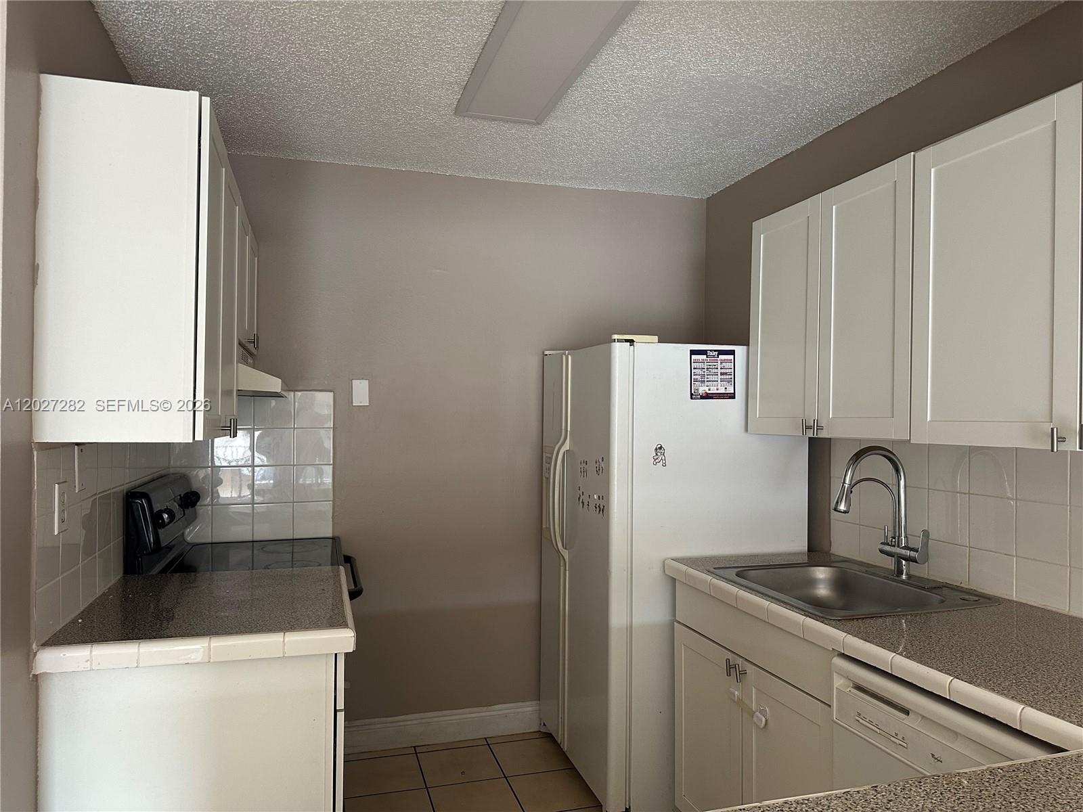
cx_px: 542
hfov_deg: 71.6
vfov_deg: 56.8
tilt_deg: +0.8
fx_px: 751
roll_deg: -0.5
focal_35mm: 24
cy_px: 406
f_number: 1.78
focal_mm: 6.86
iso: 250
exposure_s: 1/69
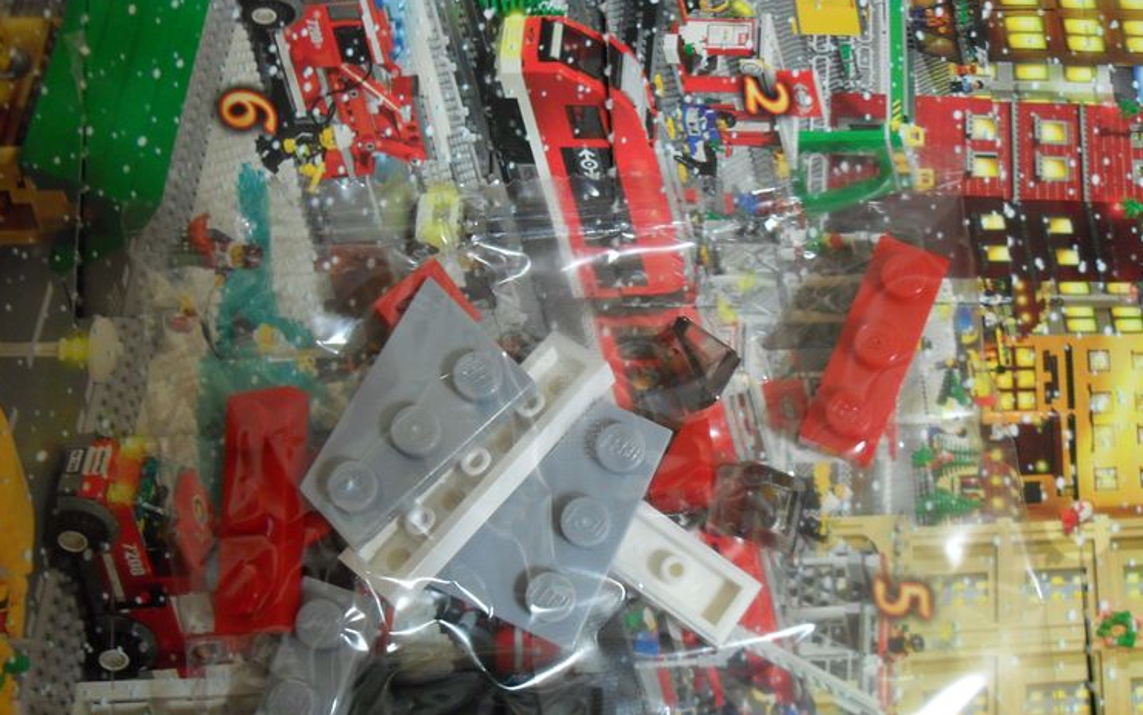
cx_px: 584
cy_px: 453
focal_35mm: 40
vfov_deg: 31.8
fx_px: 1246
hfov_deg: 49.3
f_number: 2.8
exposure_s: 1/10
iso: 200
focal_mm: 6.2
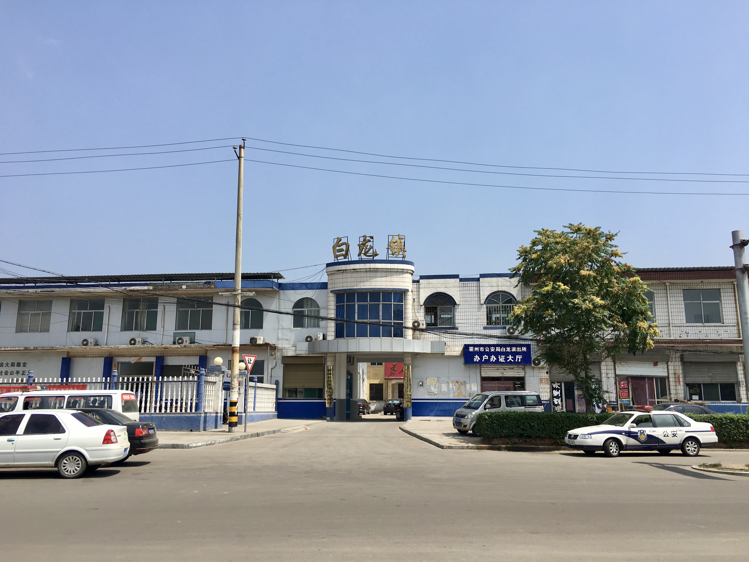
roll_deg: +0.8
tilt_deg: +10.8
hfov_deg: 61.7
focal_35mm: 29
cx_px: 374
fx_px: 627
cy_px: 281
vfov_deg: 48.2
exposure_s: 1/1508
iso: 25
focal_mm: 4.15
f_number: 2.2
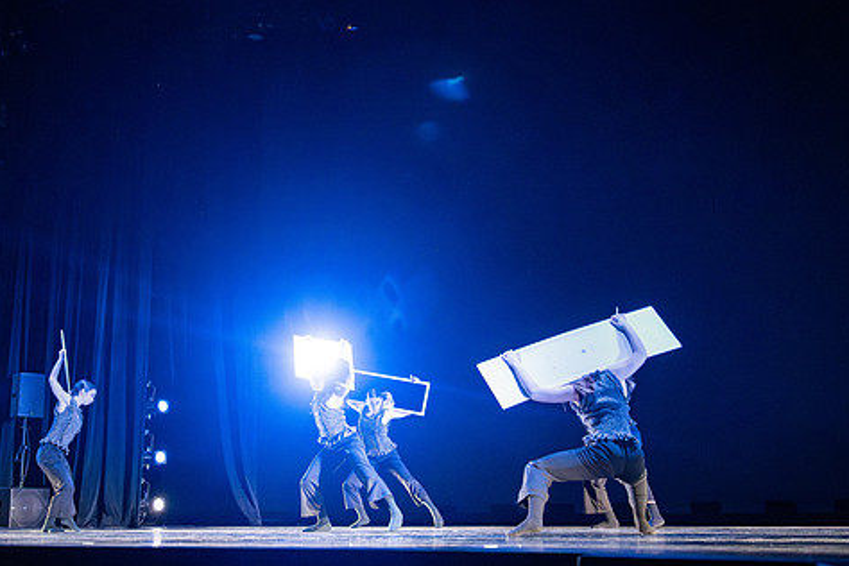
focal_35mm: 50
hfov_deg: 39.6
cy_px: 220
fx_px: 1179
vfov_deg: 26.9
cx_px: 395
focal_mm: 33
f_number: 2.8
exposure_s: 1/200
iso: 4000
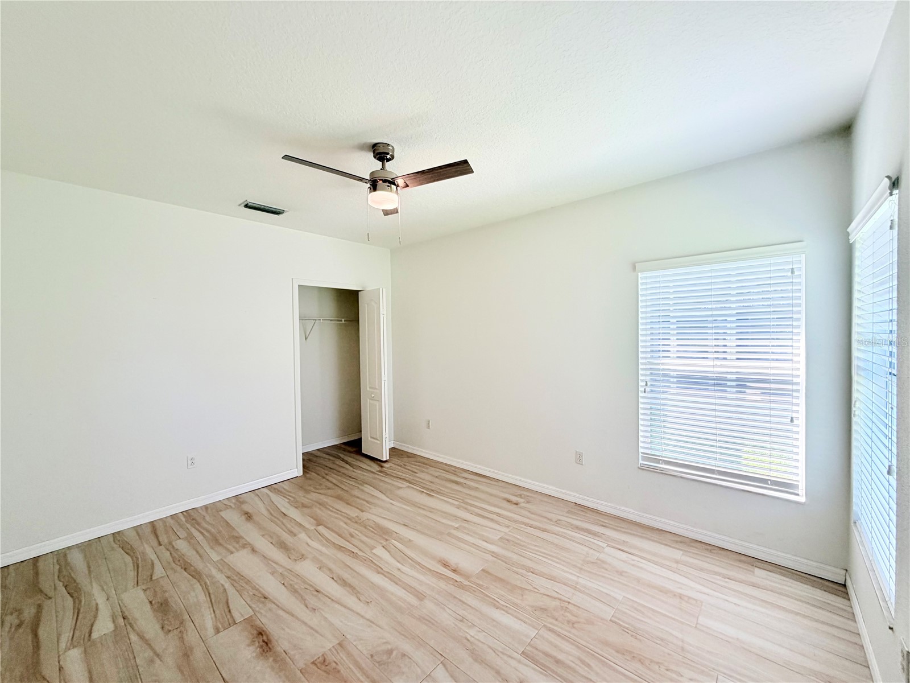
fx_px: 368
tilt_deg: -1.8
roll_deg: +0.9
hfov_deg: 102.1
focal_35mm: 14
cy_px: 342
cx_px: 455
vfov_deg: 85.7
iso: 80
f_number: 2.2
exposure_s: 1/120
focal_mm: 2.22
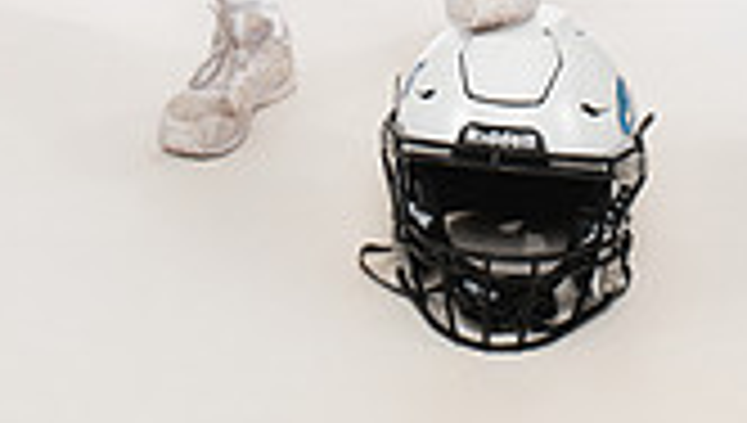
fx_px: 2361
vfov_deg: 9.2
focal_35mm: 119
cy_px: -576
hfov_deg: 18.0
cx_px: 297
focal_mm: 42
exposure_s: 1/320
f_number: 7.1
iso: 500
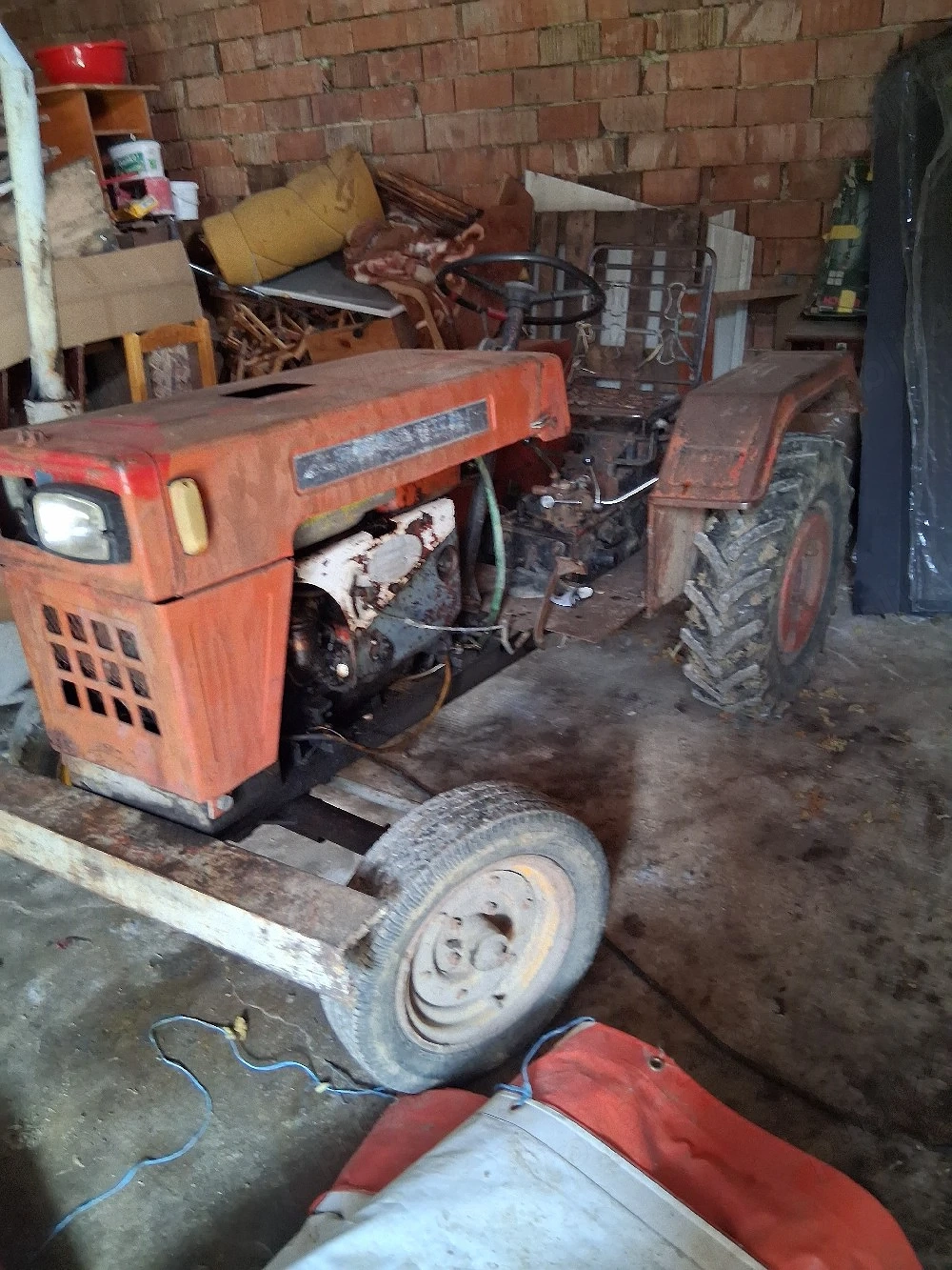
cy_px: 635
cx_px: 476
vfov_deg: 67.3
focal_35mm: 26
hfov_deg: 53.1
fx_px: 953
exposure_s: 1/33
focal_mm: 3.98
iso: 500
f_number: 1.8
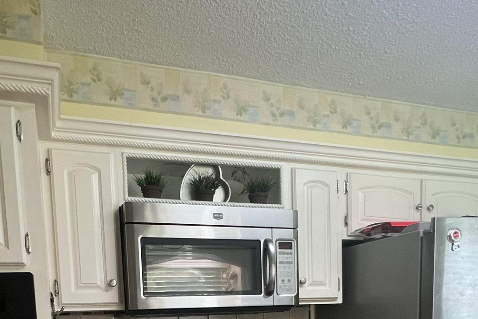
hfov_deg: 60.1
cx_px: 209
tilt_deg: -6.1
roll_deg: +1.3
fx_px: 412
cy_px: 359
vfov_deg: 35.6
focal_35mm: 31
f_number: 1.8
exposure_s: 1/60
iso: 200
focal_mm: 1.57
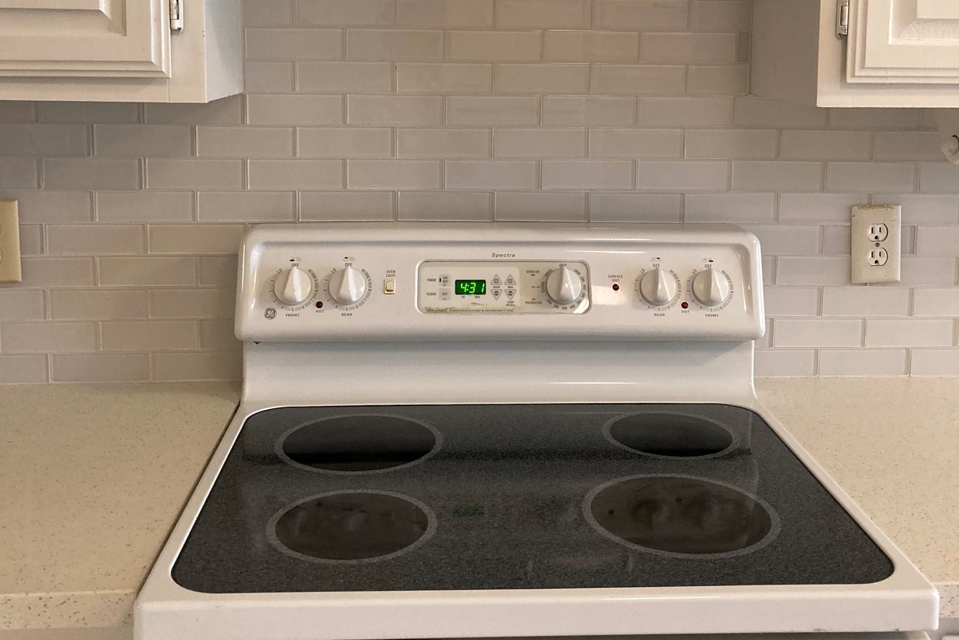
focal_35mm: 39
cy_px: 161
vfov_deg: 33.5
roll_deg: -1.1
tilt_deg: -6.2
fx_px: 1039
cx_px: 479
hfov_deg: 49.5
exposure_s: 1/60
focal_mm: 3.99
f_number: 1.8
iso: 200
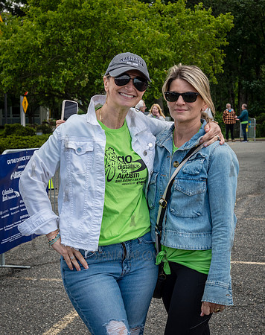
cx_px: 153
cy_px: 153
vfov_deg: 25.0
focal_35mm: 76
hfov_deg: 19.9
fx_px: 754
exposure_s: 1/640
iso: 400
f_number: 6.3
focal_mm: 48
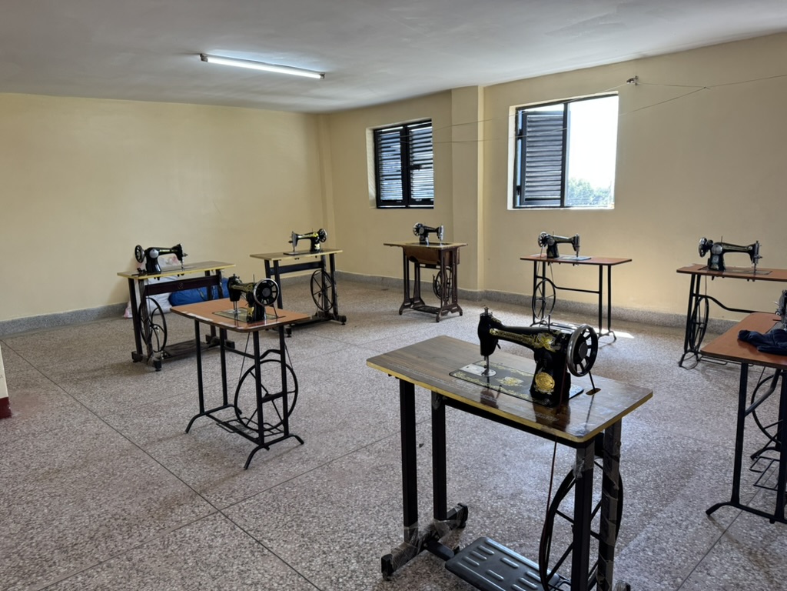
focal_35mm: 24
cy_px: 296
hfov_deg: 71.6
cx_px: 394
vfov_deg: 56.8
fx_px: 546
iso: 80
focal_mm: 6.76
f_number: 1.78
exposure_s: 1/100
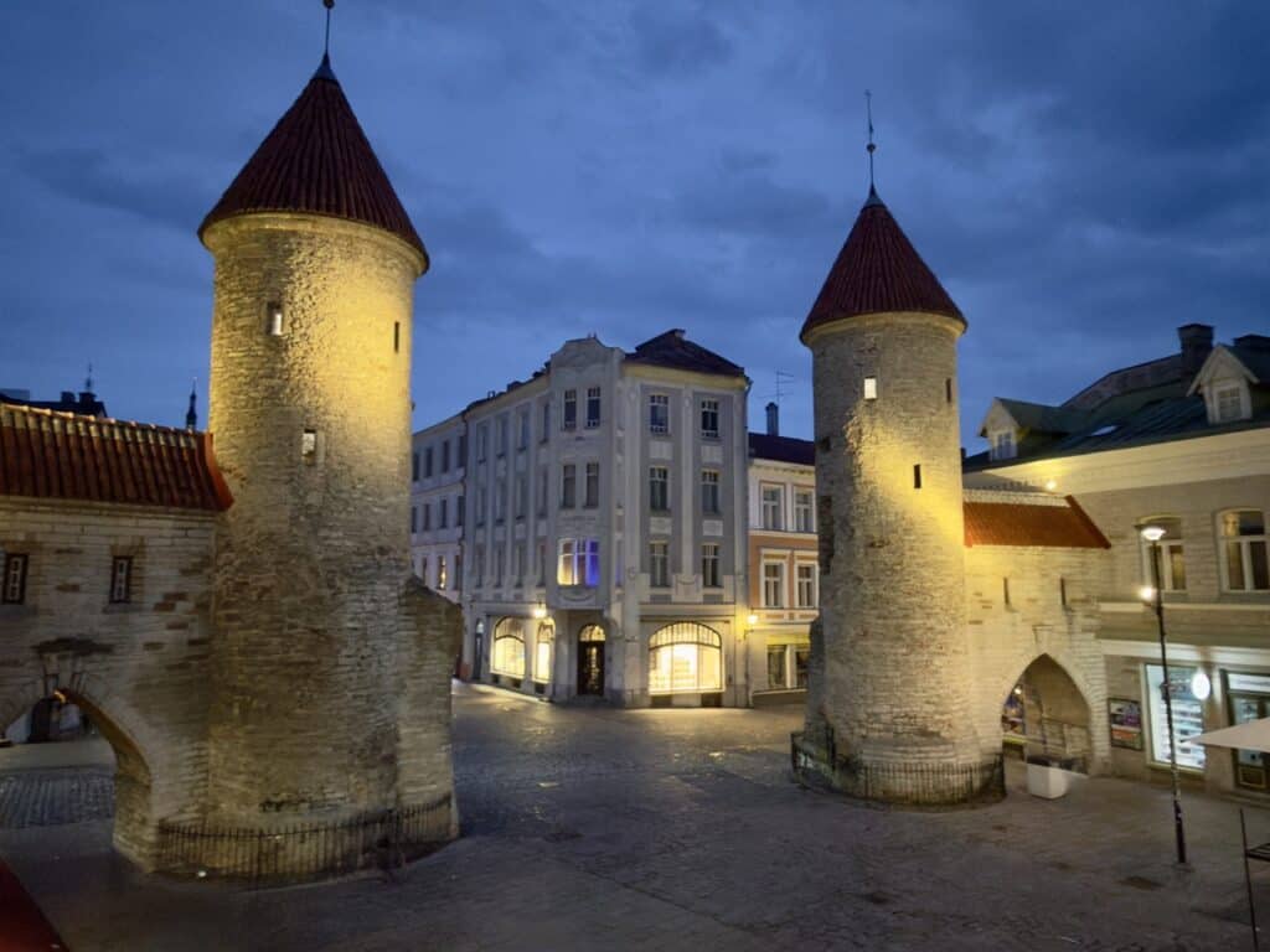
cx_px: 635
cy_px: 476
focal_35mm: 23
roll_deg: -0.3
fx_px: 844
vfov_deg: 58.9
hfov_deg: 73.9
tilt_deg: +7.7
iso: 500
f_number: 2.2
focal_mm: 2.22
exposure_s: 1/14
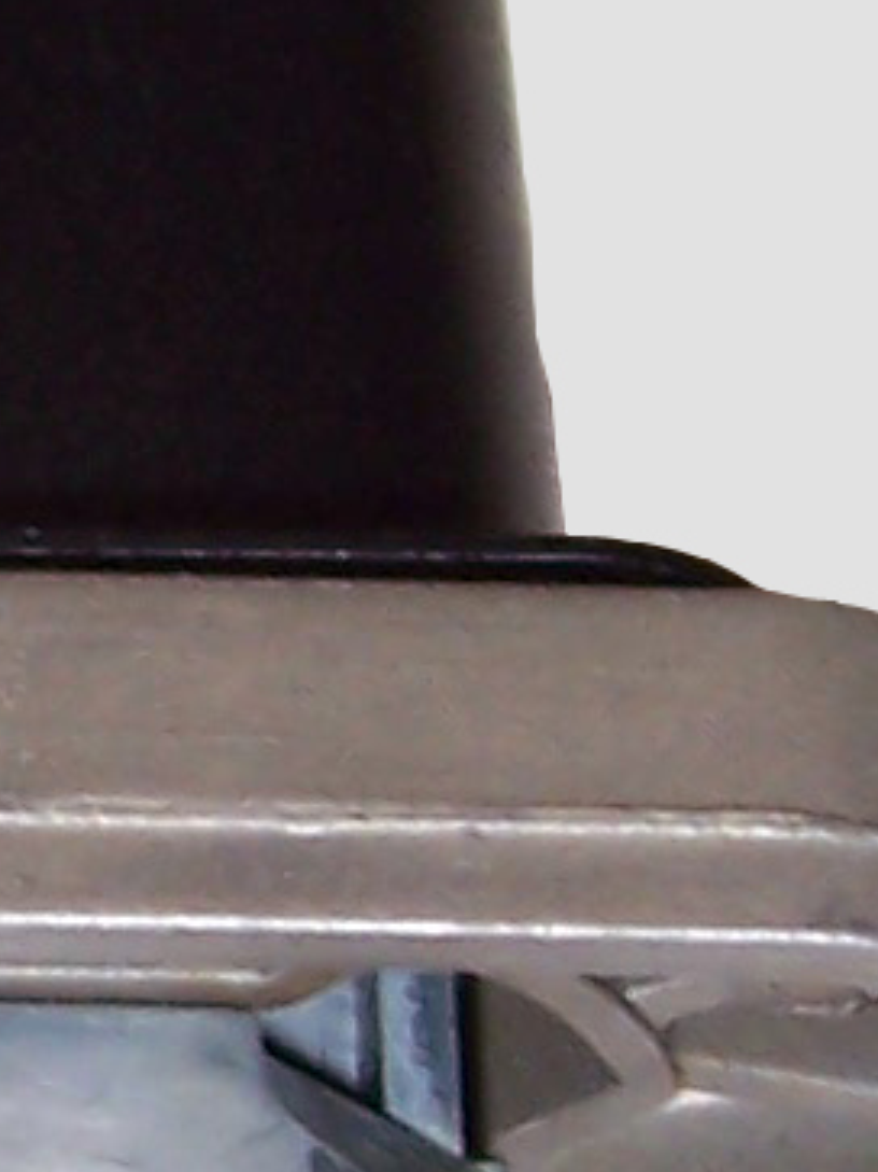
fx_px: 8121
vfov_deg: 8.2
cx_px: -1085
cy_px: 788
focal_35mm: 240
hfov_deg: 6.0
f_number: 2.7
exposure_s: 1/60
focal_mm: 5.6
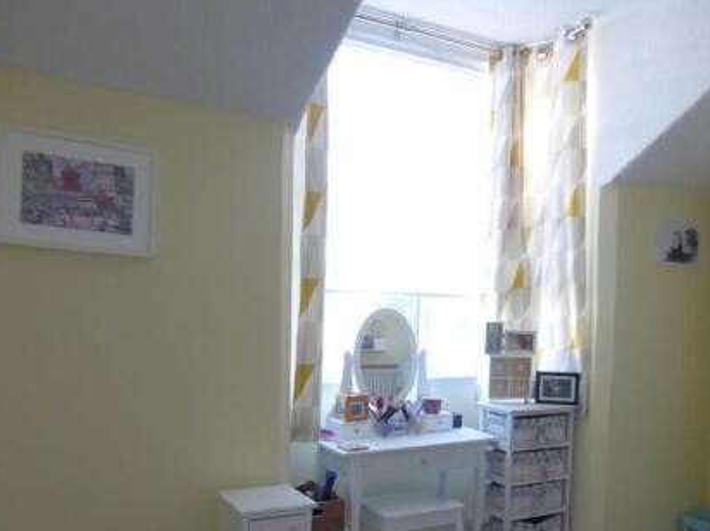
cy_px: 361
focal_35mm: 34
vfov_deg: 41.1
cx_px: 456
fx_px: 697
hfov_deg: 53.2
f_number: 3.3
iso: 400
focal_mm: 4.3
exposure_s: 1/60
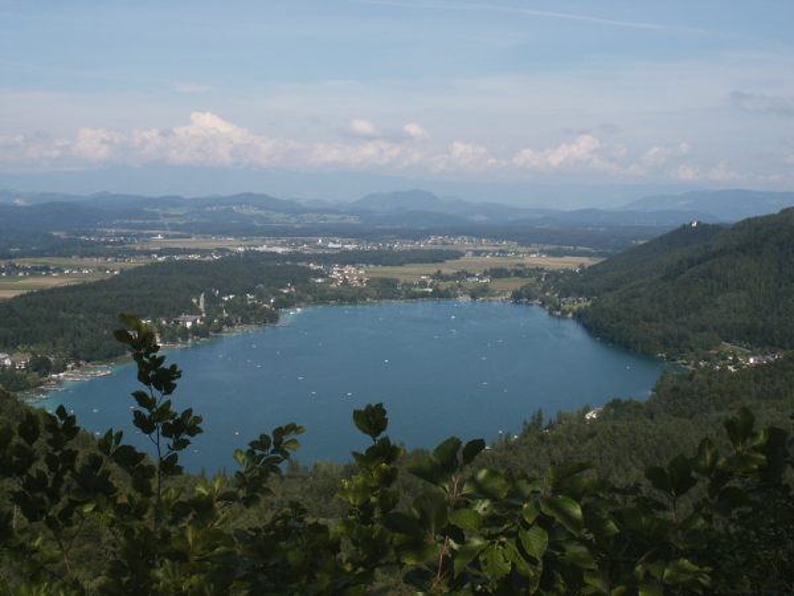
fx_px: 1032
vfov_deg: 32.2
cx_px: 397
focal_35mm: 45
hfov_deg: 42.1
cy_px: 298
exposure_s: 1/350
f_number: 8
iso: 64
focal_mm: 9.36
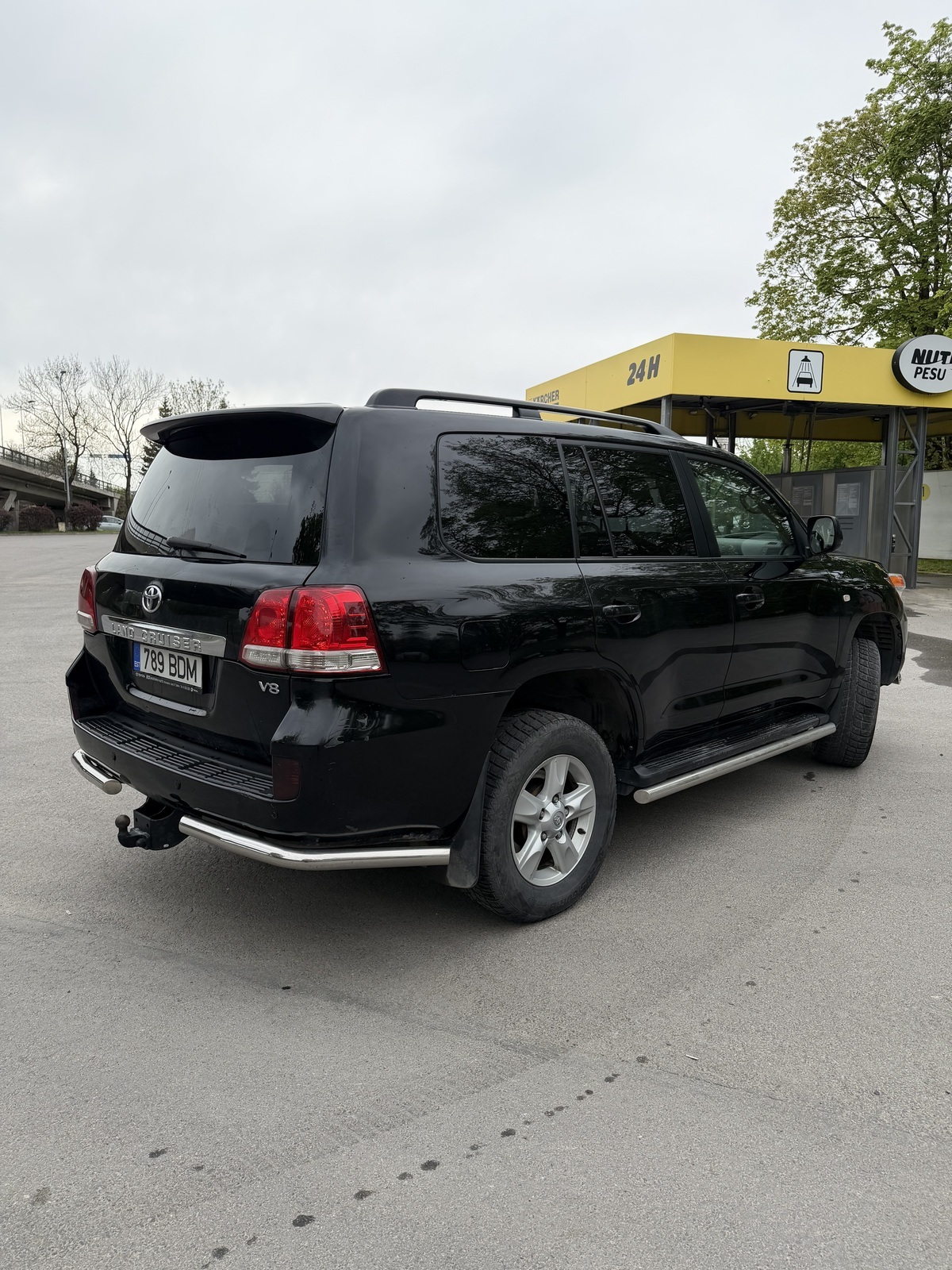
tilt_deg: -5.8
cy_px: 635
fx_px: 880
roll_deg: -0.3
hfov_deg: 56.8
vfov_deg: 71.6
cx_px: 476
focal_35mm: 24
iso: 80
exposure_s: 1/772
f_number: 1.78
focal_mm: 6.76
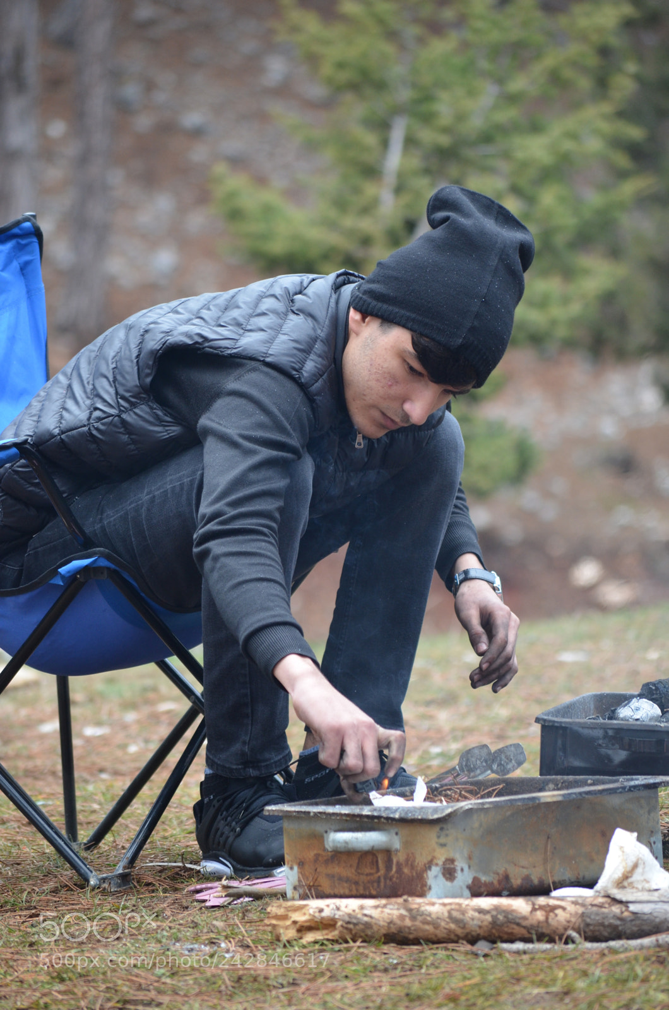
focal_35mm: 218
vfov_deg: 9.5
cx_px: 334
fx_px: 6089
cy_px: 505
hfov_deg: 6.3
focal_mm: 145
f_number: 5
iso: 500
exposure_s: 1/250
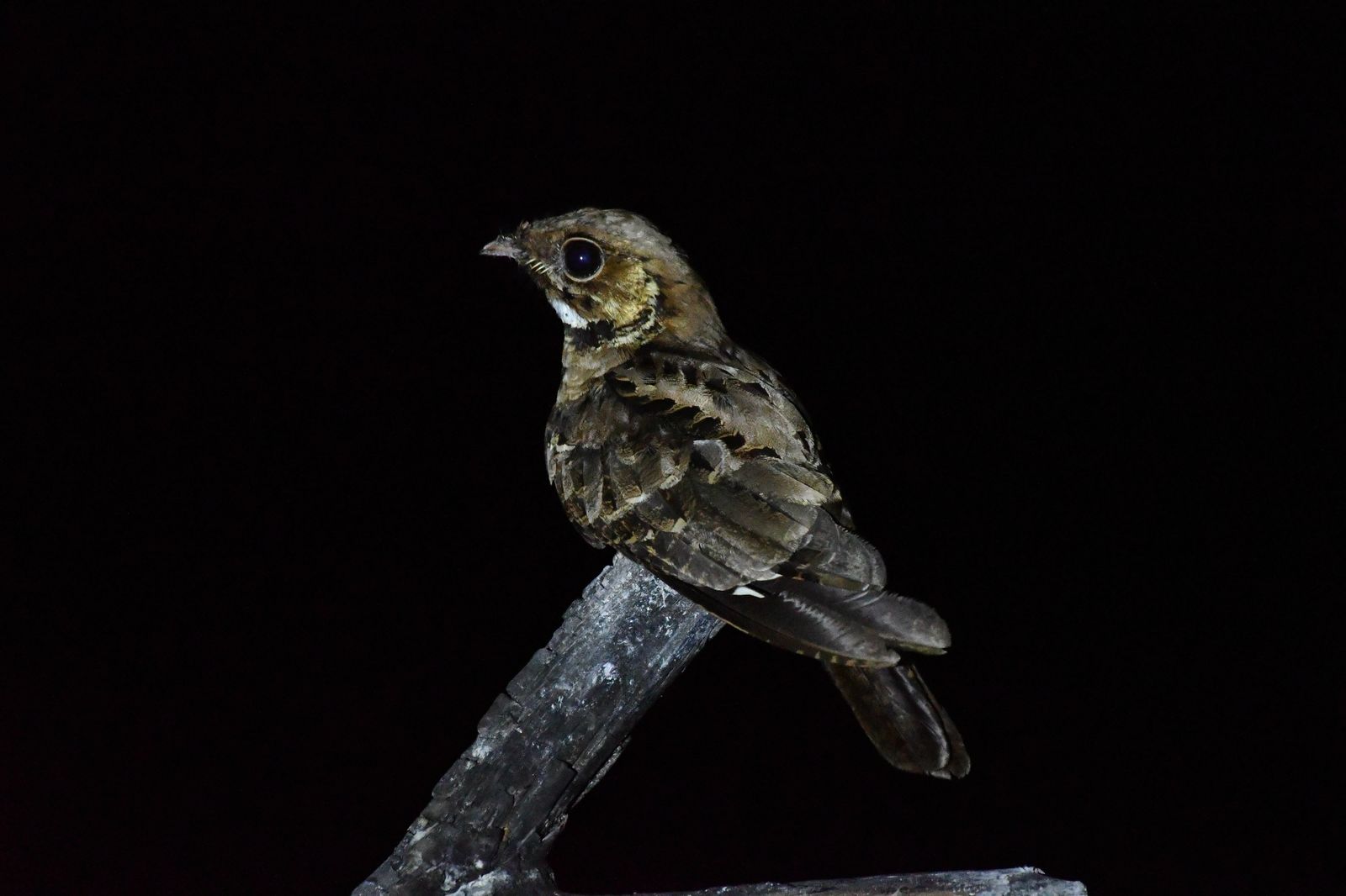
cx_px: 673
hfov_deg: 2.8
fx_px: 28034
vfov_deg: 1.8
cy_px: 448
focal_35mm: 750
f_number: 5.6
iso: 3200
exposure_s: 1/200
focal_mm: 500
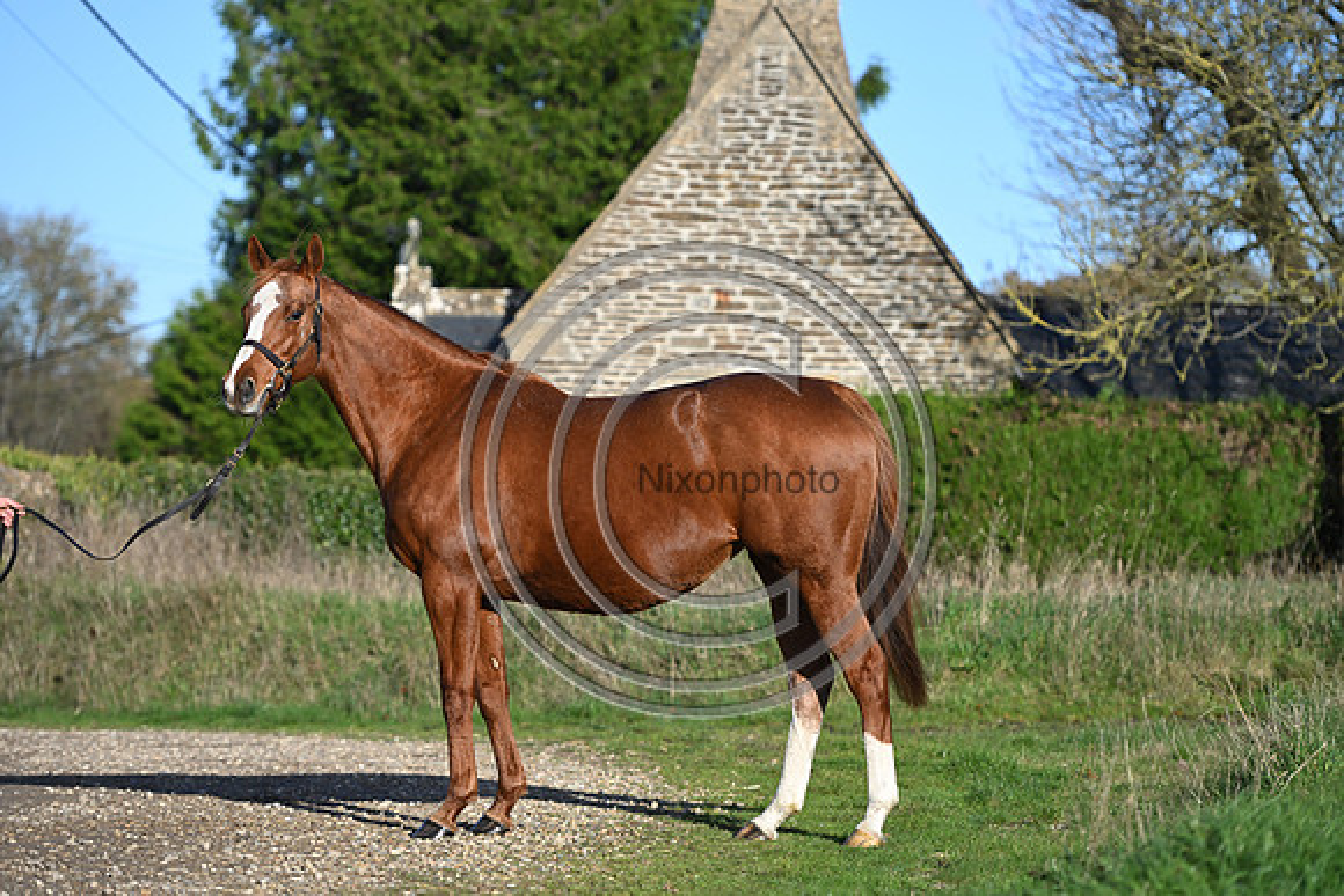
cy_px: 448
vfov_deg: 10.6
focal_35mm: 130
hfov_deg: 15.8
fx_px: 4854
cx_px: 672
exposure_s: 1/1250
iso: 110
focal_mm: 130
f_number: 3.5
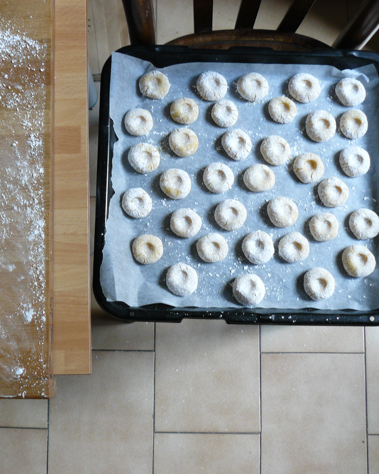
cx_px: 105
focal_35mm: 47
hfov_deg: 31.6
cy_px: 237
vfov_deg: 39.5
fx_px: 659
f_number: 2.8
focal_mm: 6
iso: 125
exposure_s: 1/30
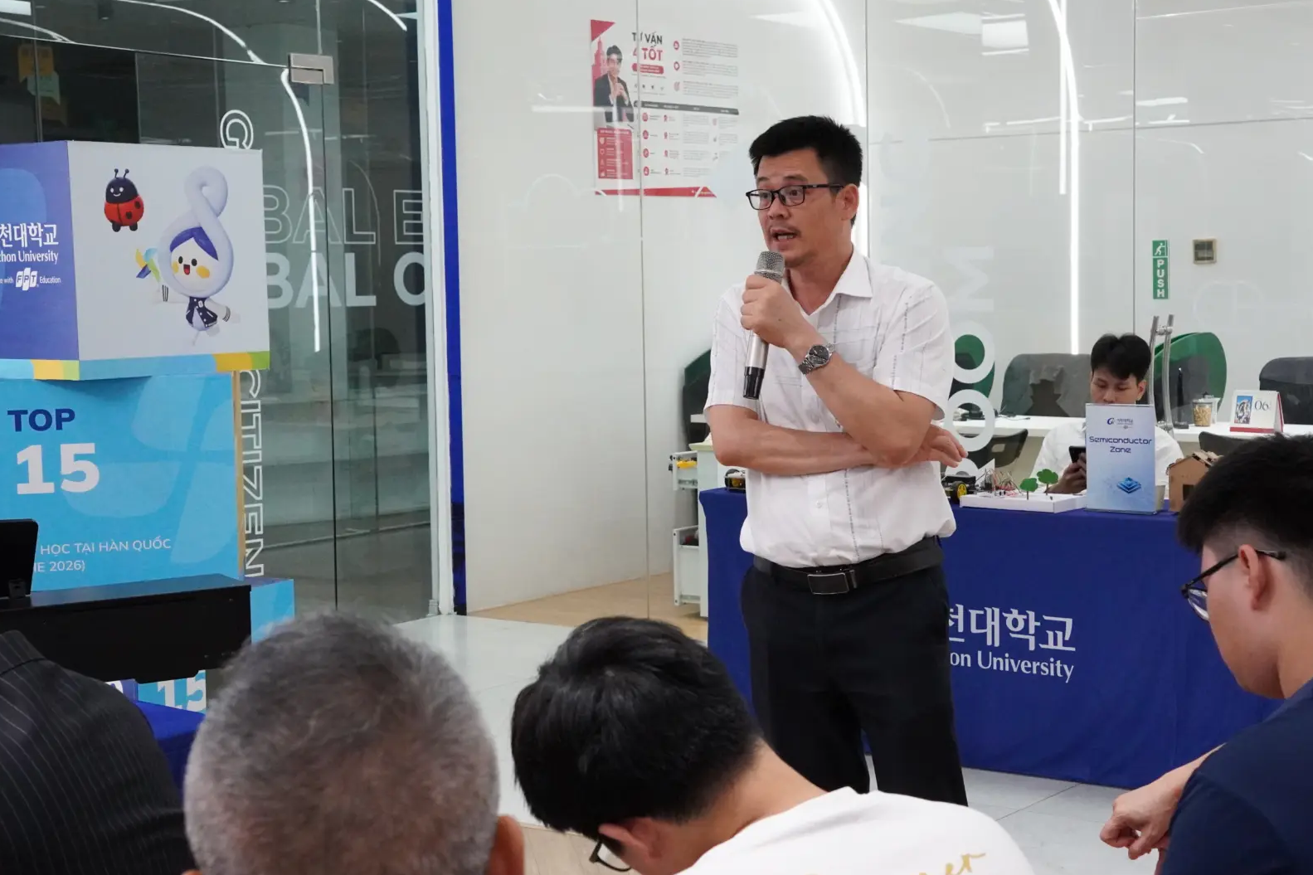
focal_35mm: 57
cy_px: 431
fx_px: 2096
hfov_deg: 34.7
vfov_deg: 23.6
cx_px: 760
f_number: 7.1
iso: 6400
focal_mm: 31.6
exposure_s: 1/500
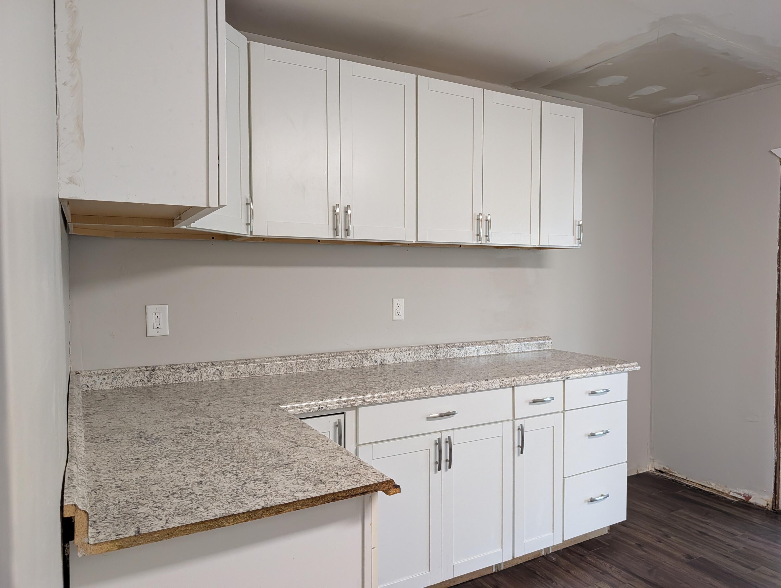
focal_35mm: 24
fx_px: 542
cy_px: 294
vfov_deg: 56.9
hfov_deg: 71.5
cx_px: 390
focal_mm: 6.9
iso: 492
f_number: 1.68
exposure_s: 1/120
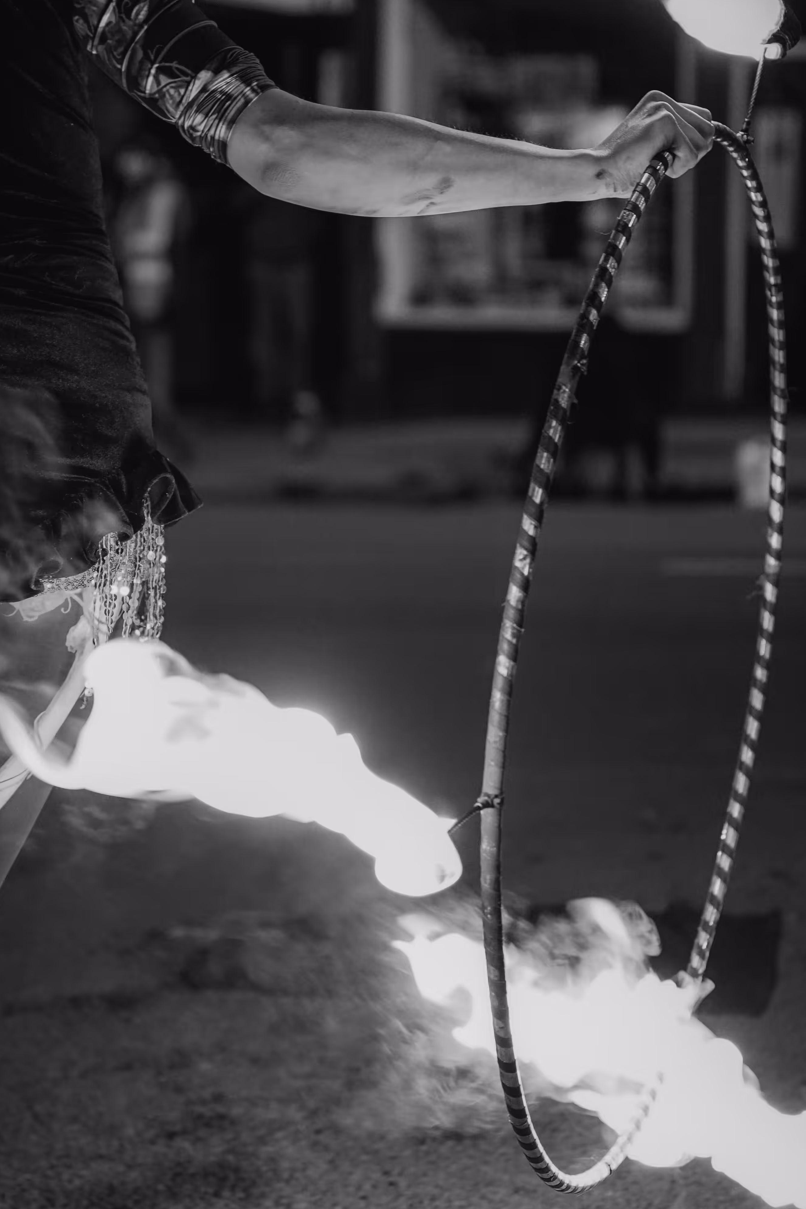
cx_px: 321
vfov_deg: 19.3
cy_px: 496
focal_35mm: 106
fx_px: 3559
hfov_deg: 12.9
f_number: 2.8
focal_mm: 70
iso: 4000
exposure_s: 1/80
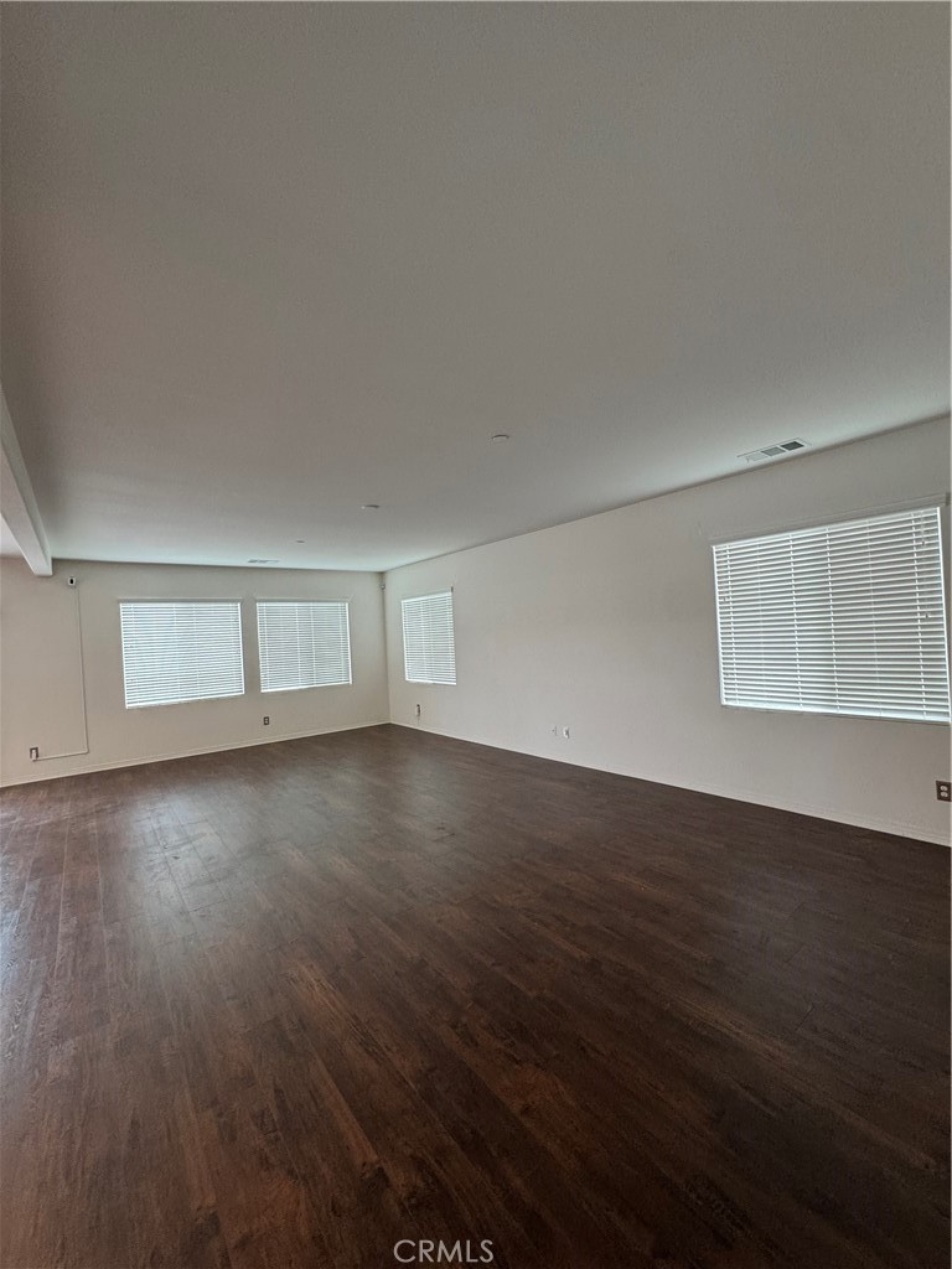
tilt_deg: +3.2
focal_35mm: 14
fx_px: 513
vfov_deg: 102.1
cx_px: 476
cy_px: 634
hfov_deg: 85.7
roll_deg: +4.2
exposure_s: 1/60
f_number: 2.2
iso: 160
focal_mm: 2.22
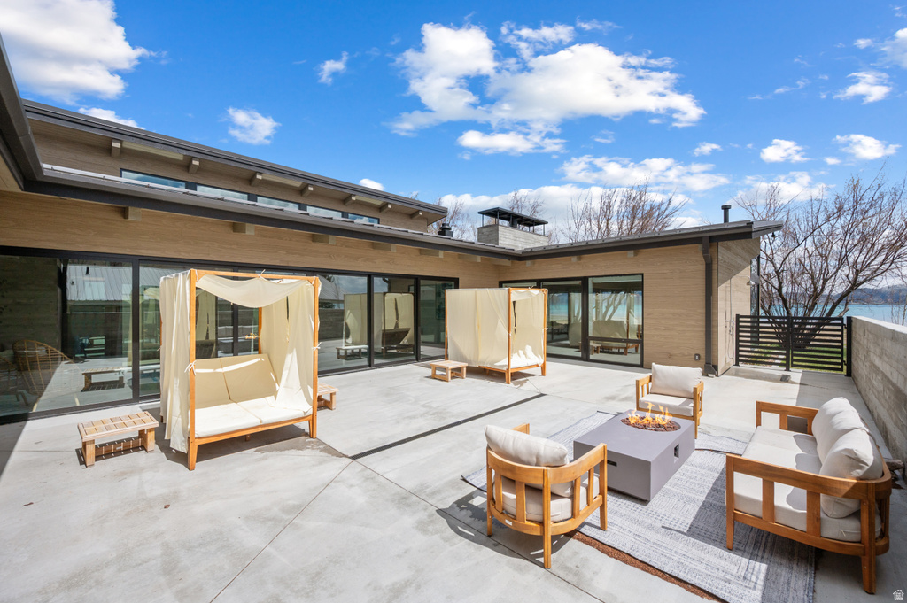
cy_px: 302
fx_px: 352
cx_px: 454
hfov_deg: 104.3
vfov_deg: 81.1
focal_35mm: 14
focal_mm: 14
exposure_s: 1/4000
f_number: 7.1
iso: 500
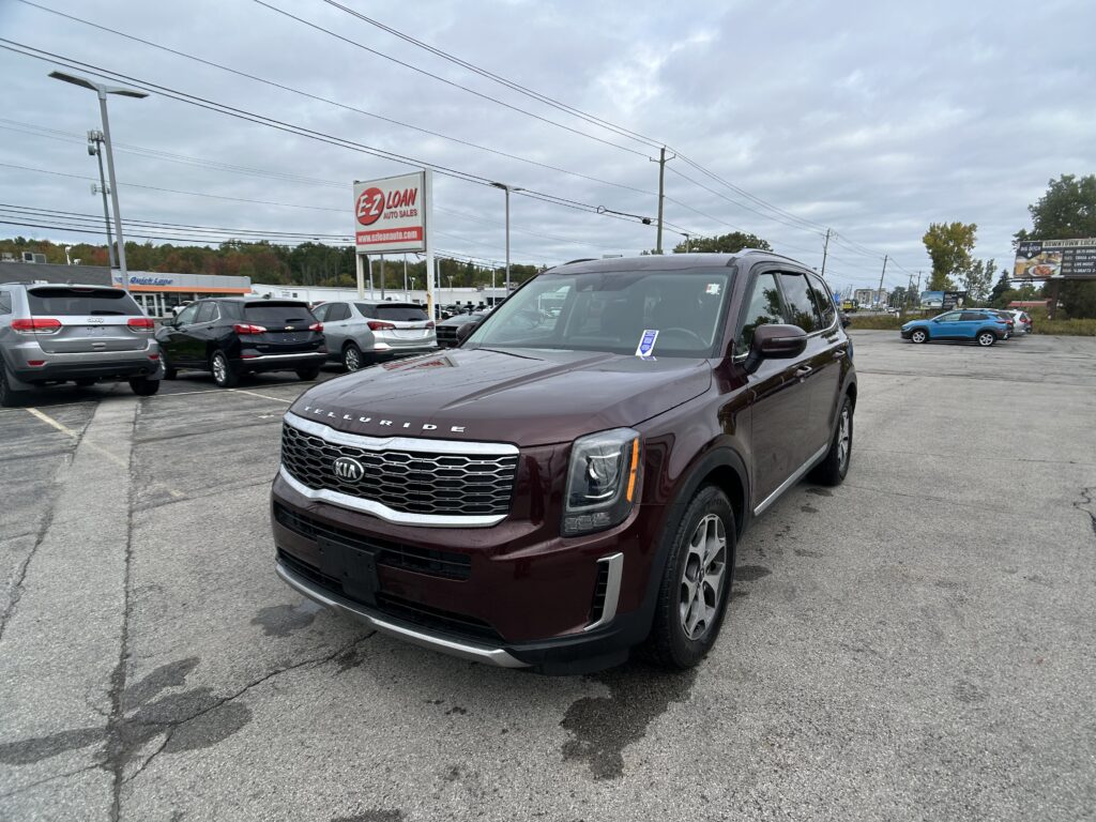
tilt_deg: -9.8
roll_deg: +0.3
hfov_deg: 67.3
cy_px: 411
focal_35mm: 26
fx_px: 823
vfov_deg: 53.1
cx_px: 548
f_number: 1.5
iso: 50
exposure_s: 1/2513
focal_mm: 5.7
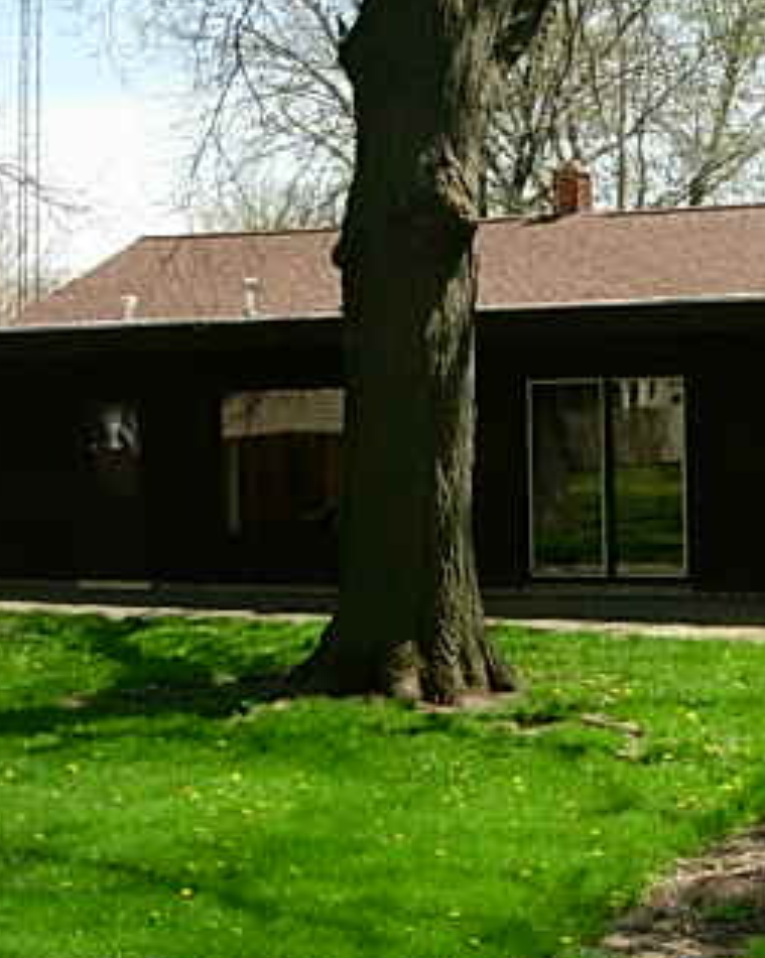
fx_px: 2126
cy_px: 326
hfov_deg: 20.0
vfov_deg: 25.3
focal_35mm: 75
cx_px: 677
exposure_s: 1/384
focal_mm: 7.8
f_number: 4.8
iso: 79
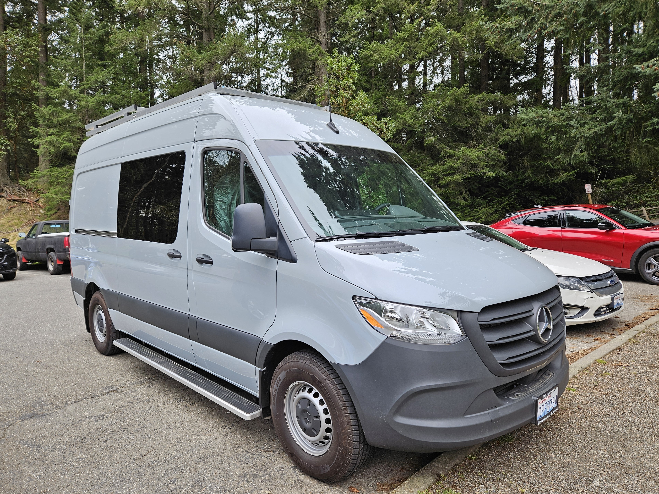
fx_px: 457
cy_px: 249
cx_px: 328
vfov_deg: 56.8
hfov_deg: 71.6
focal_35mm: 24
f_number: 1.8
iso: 32
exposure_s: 1/180
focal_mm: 5.4
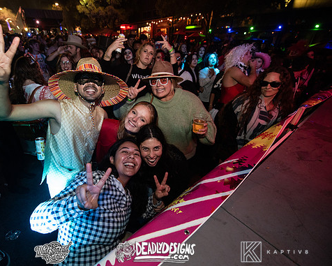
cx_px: 133
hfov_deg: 91.9
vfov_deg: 80.4
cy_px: 134
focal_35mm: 16
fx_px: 157
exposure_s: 1/80
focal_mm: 14
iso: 2000
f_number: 3.5
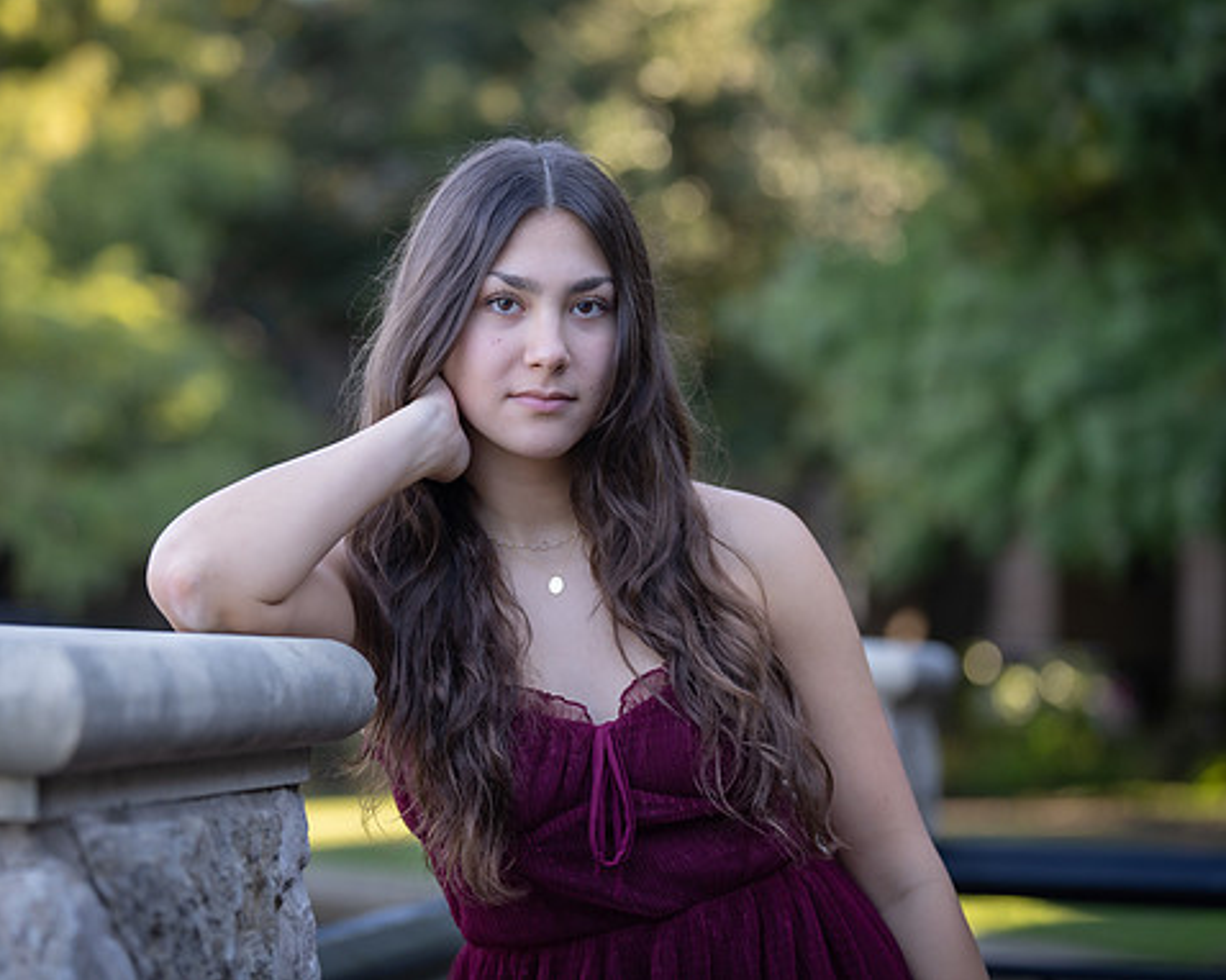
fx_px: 4135
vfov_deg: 13.5
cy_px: 486
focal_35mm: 114
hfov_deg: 16.9
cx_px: 492
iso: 320
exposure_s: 1/320
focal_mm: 100
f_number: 2.8
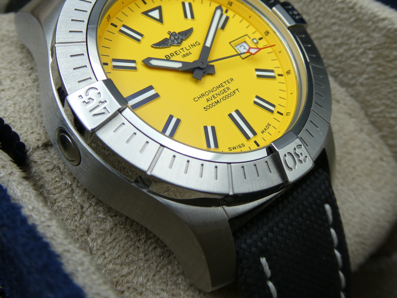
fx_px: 505
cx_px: 195
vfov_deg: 32.7
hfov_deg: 42.9
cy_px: 113
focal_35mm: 44
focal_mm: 5.8
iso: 80
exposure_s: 1/100
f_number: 3.6
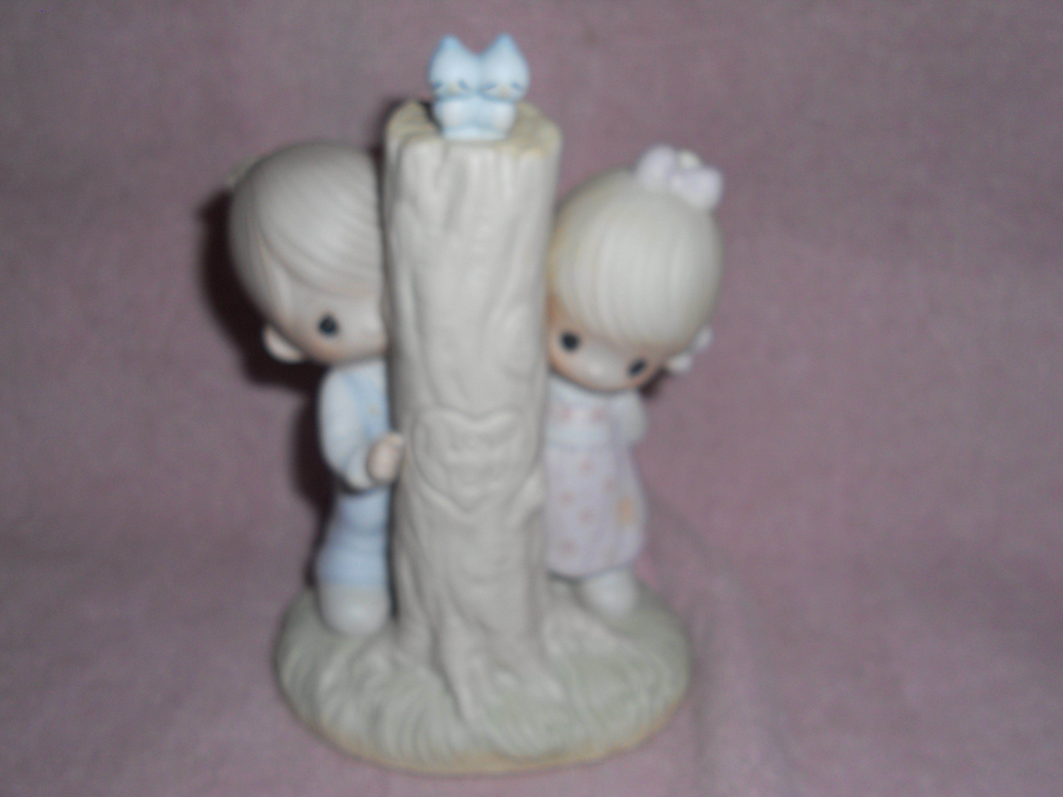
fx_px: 983
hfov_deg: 56.8
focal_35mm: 32
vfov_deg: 44.2
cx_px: 532
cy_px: 398
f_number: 8.8
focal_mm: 5.8
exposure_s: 1/25
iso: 80
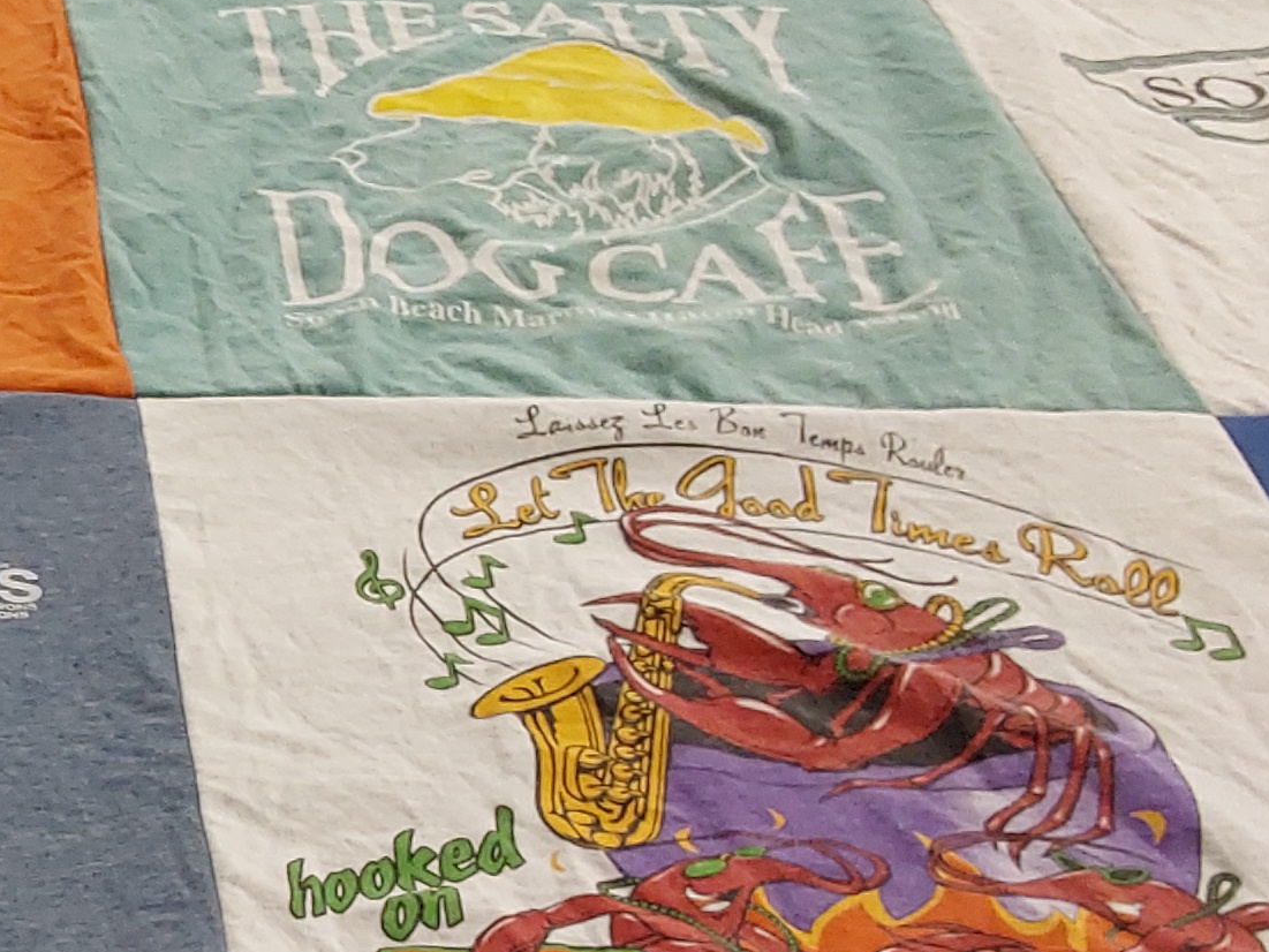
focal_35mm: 83
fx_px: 3043
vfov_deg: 17.6
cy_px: 776
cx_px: -352
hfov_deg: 21.4
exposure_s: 1/50
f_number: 1.9
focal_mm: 2.91
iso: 100
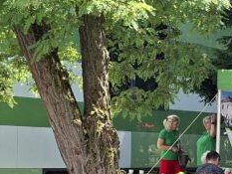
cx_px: 285
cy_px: 158
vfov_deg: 14.5
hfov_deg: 18.4
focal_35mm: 101
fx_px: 677
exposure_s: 1/450
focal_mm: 5.54
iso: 50
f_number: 1.8
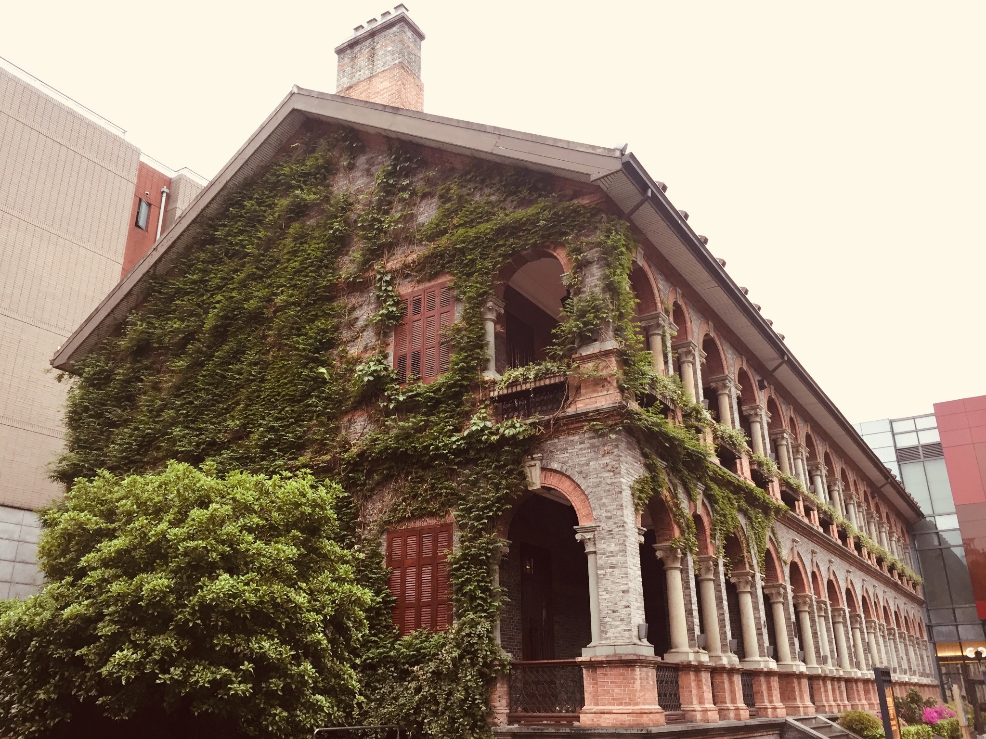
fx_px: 826
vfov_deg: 48.2
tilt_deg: +20.4
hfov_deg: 61.7
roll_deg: -0.5
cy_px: 370
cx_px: 493
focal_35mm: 29
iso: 50
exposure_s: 1/33
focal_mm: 4.15
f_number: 2.2
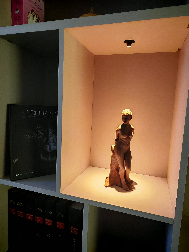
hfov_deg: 58.9
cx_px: 94
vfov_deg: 73.9
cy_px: 126
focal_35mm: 23
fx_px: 167
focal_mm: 1.82
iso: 640
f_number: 2
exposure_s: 1/33
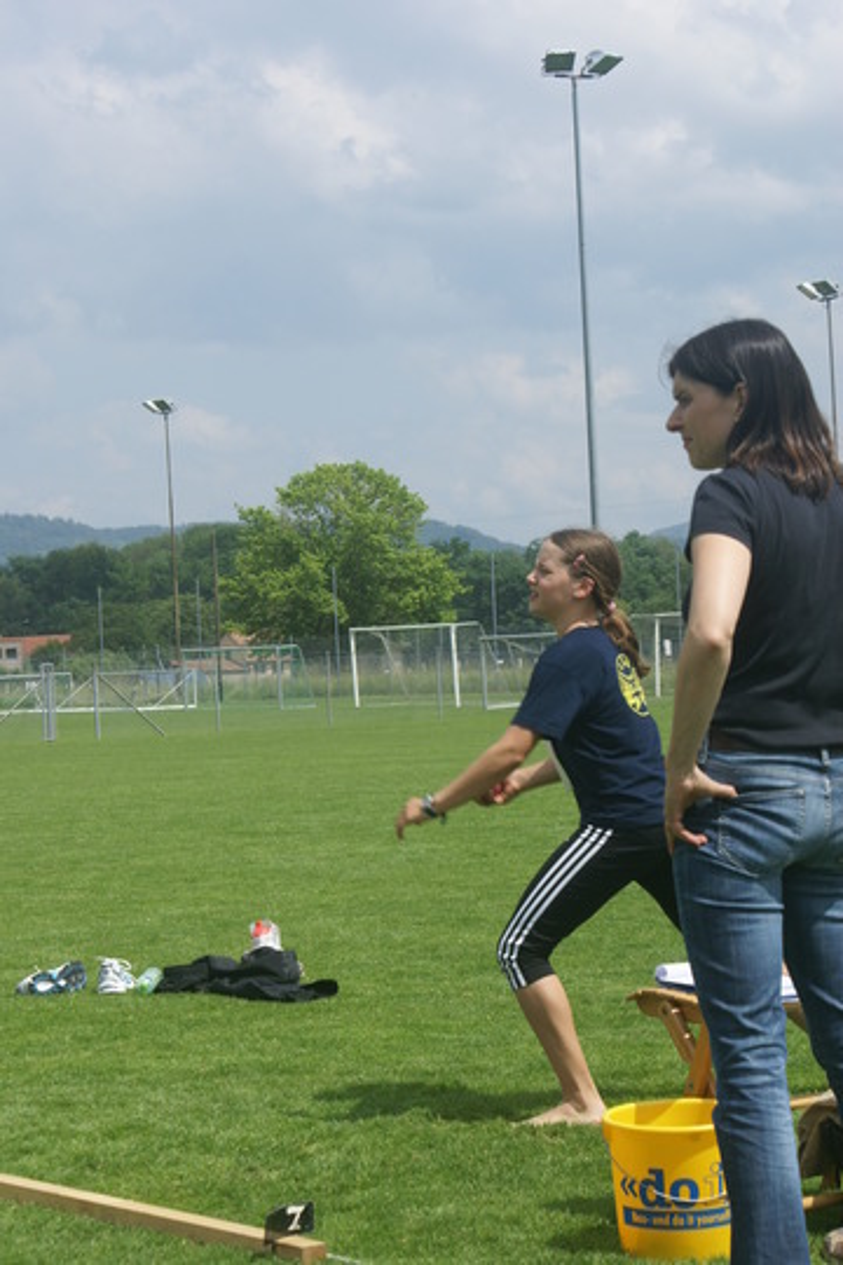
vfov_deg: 22.6
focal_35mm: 90
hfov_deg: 15.2
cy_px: 632
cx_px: 422
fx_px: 3161
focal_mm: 60
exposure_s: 1/400
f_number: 8
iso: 100
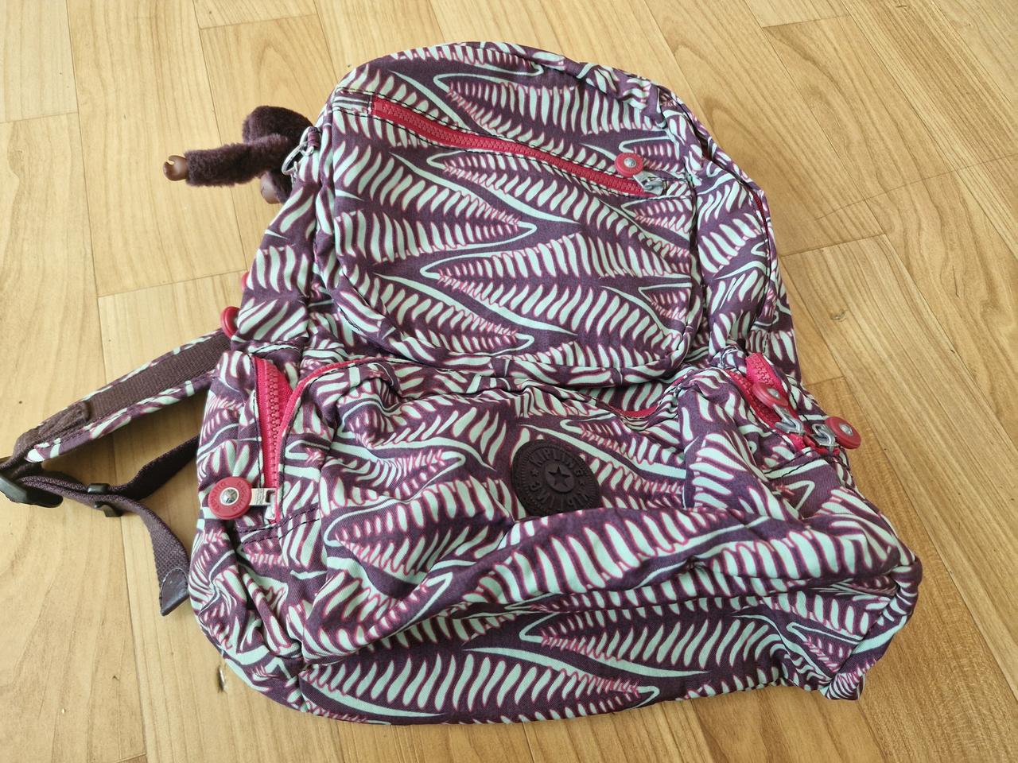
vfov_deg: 58.9
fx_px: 676
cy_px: 382
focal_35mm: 23
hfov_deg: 73.9
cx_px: 509
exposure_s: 1/120
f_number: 1.8
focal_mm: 5.54
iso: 250
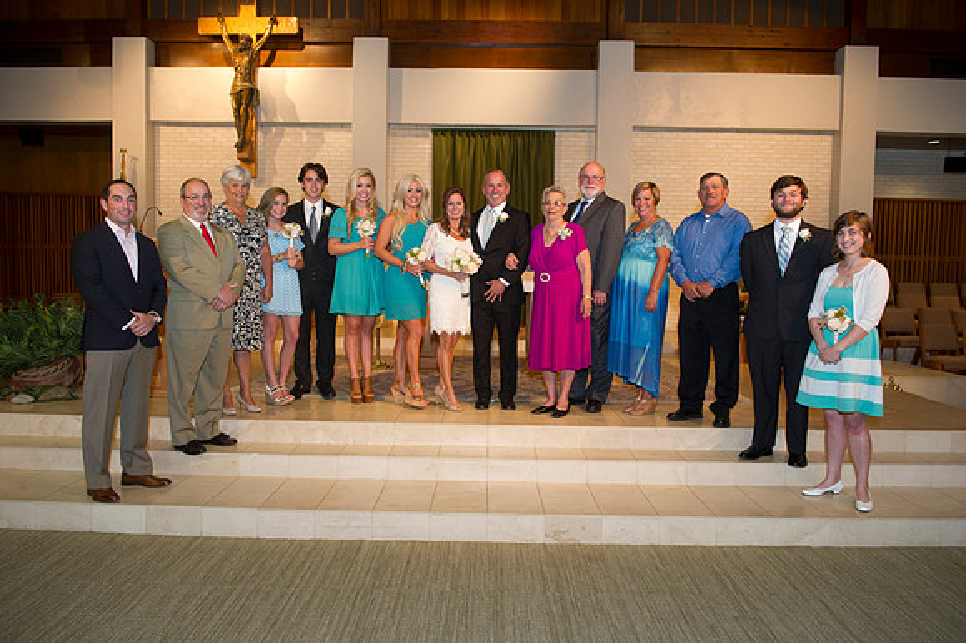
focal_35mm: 27
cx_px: 483
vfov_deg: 47.9
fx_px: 724
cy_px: 322
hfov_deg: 67.4
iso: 1250
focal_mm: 27
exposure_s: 1/100
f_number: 4
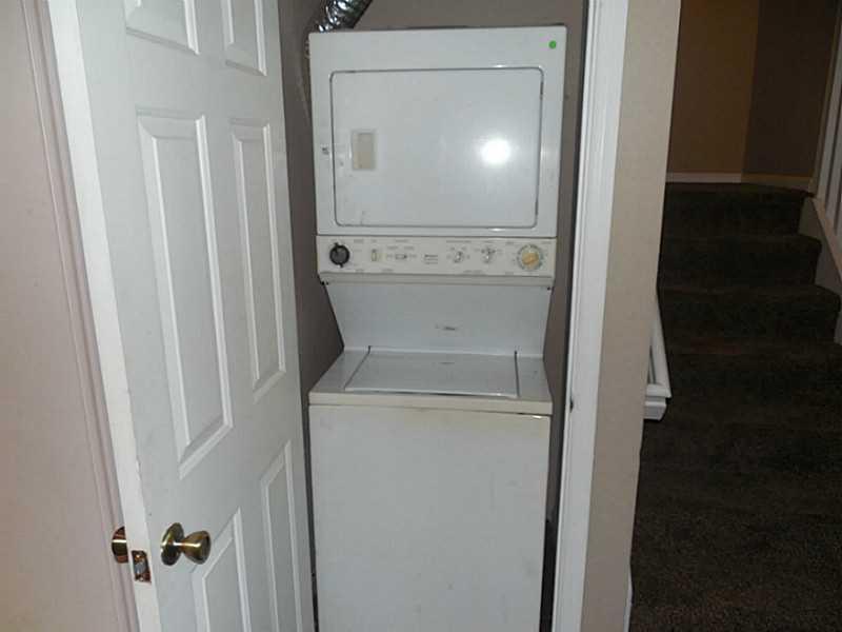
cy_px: 316
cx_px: 421
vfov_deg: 54.9
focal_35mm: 25
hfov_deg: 69.4
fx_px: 608
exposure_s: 1/25
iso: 125
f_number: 3.3
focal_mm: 4.5
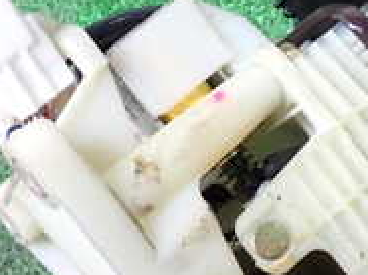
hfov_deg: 19.6
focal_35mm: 99
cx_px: 295
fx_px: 1051
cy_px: 364
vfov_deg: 14.3
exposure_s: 1/100
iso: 200
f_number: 2.3
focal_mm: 5.4
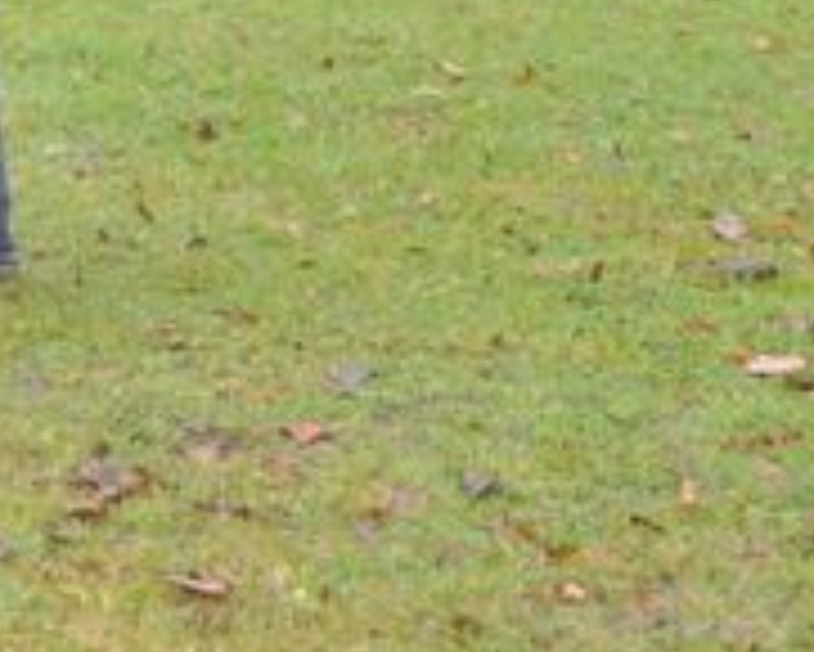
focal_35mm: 193
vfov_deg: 7.8
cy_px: -441
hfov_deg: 9.5
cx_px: -688
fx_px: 4654
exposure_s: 1/50
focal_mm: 31
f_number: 7.1
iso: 400
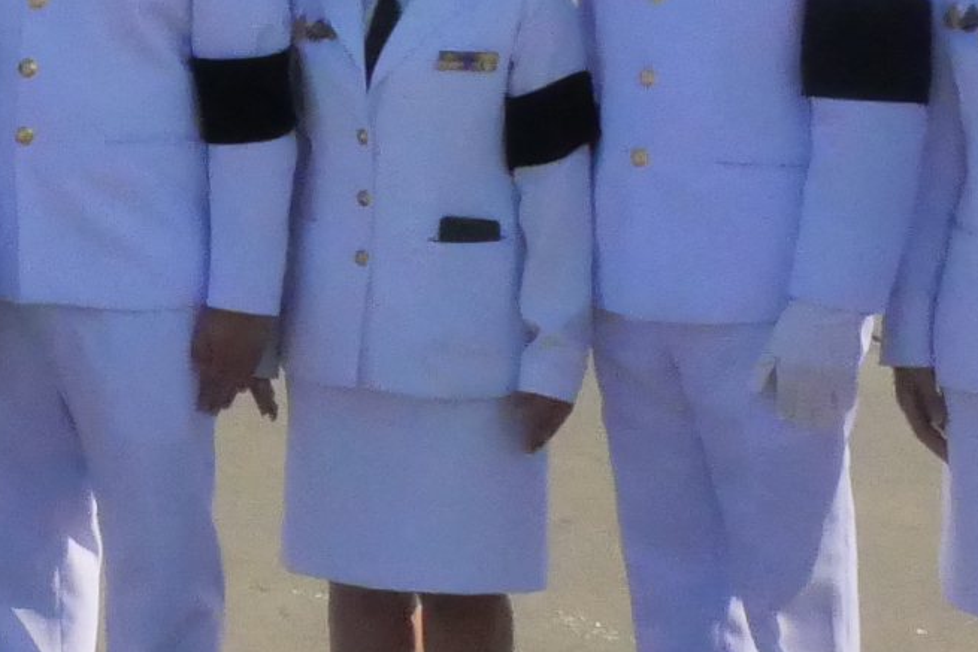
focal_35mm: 136
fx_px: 3695
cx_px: -636
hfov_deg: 13.8
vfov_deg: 9.9
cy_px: -228
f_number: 16
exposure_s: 1/2000
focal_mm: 12
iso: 3200
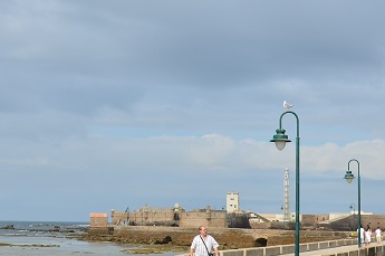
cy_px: 144
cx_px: 145
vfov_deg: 13.4
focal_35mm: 102
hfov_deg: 20.0
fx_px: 1089
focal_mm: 28
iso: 160
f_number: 5.6
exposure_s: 1/1000
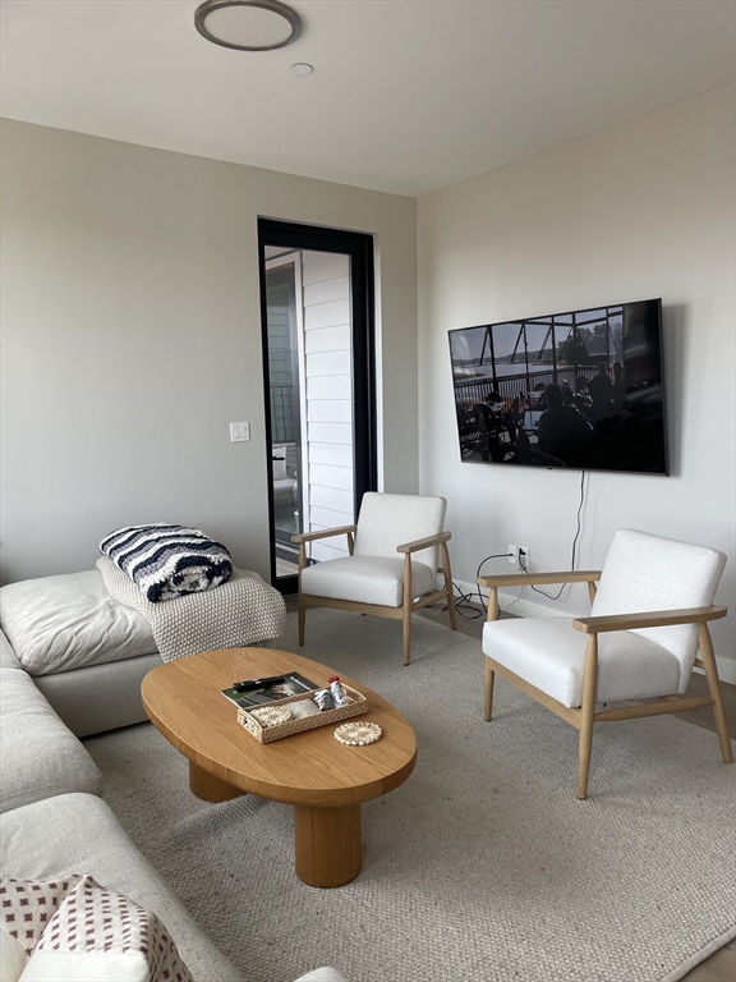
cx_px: 368
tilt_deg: -7.0
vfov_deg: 67.3
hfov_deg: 53.1
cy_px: 491
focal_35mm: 26
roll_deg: +1.8
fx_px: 737
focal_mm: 4.2
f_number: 1.6
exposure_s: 1/120
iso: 40
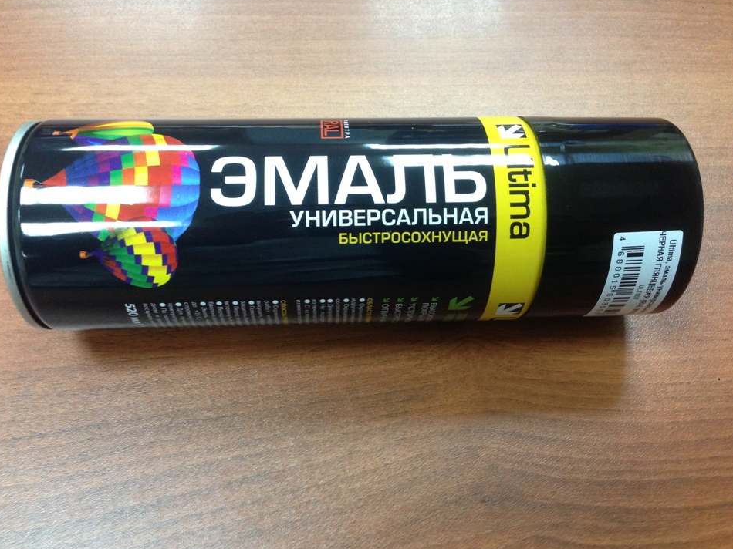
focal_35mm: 34
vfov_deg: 41.8
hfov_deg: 54.0
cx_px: 357
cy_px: 271
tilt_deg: -60.1
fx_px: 720
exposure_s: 1/20
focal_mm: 4.12
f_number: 2.4
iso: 200
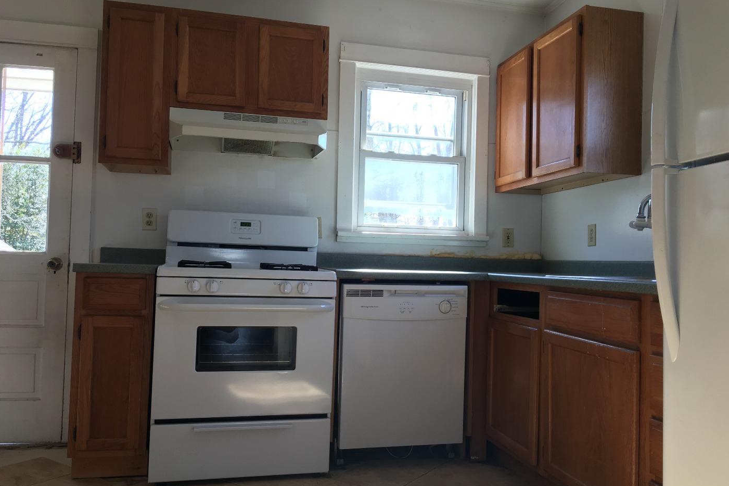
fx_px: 628
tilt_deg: +2.8
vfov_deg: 42.3
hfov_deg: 60.3
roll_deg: -2.3
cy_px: 254
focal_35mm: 31
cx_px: 372
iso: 25
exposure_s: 1/60
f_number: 2.2
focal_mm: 4.15
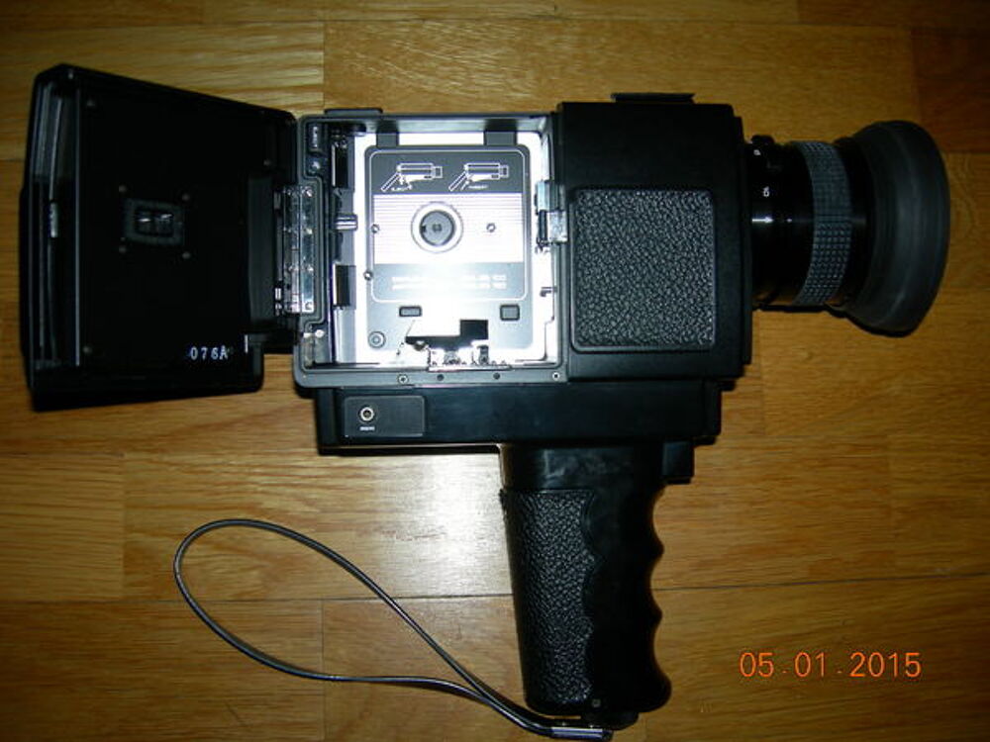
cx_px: 495
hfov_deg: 51.4
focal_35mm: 36
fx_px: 1030
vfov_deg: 39.7
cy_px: 371
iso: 64
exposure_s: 1/60.1
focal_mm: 7.5
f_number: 2.7
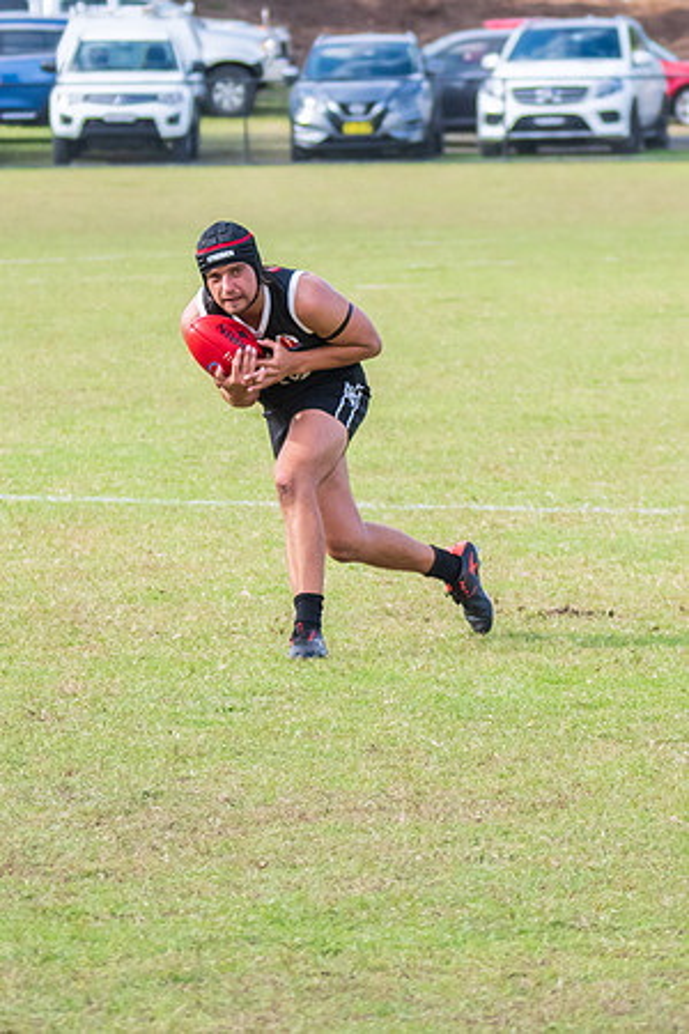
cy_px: 261
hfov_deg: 3.4
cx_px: 359
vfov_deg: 5.0
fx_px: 11777
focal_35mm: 410
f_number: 5.6
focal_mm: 150
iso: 800
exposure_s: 1/1600
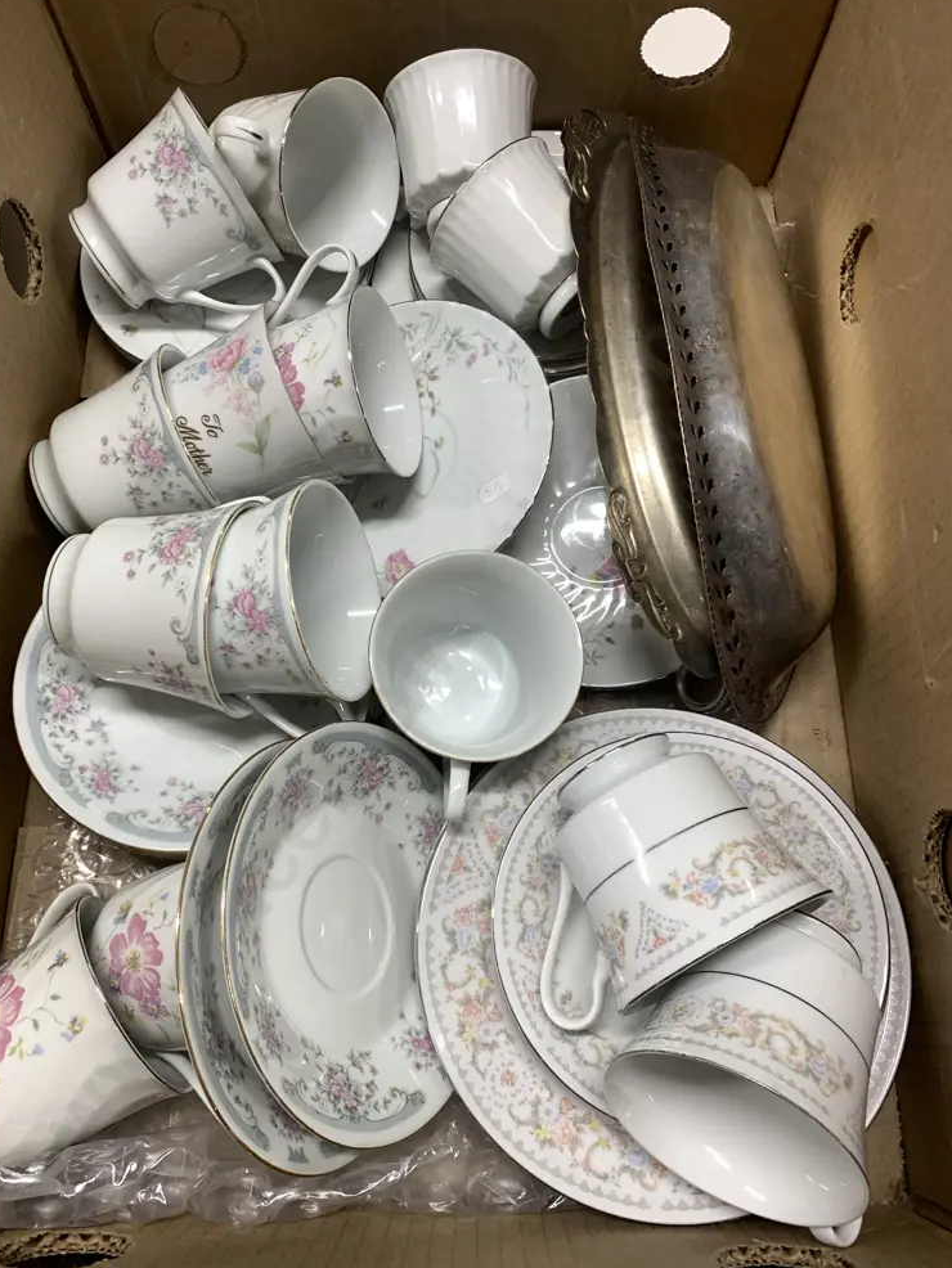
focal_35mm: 27
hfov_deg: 51.4
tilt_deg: -70.7
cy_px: 620
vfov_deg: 65.3
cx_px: 459
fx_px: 990
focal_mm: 4.25
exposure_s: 1/50
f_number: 1.8
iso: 64
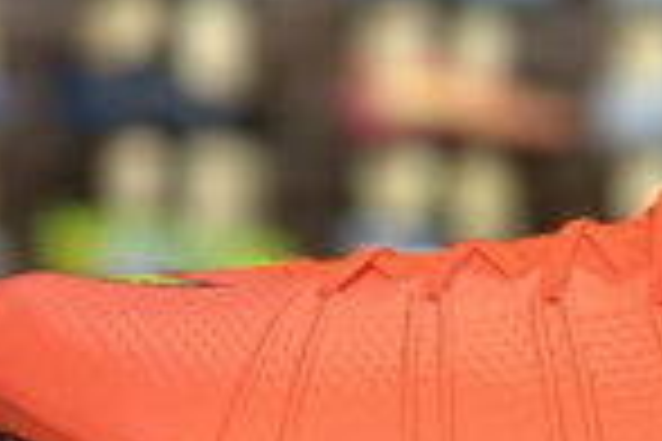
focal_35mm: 98
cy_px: 470
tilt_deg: +1.1
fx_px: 1802
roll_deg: -0.3
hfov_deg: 20.2
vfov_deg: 13.7
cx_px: 648
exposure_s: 1/100
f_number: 1.5
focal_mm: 5.7
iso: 80
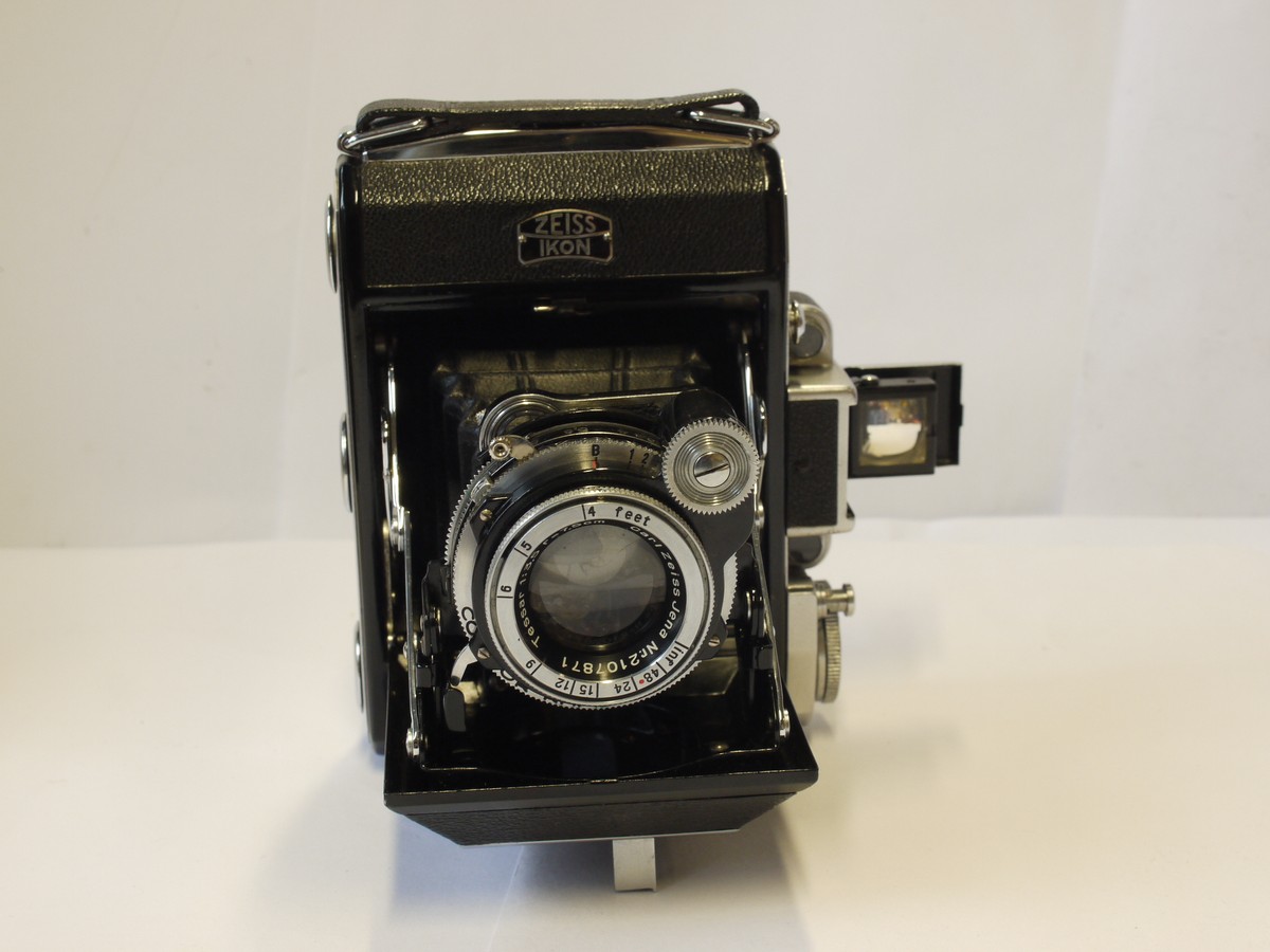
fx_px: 2201
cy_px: 476
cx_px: 635
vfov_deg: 24.4
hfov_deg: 32.2
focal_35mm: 60
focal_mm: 30
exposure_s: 1/15
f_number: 9
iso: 400
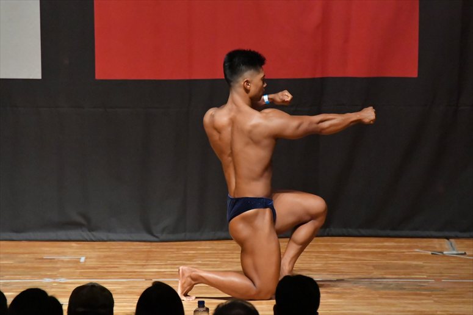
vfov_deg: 4.0
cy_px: 158
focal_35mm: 345
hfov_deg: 6.0
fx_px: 4531
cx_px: 236
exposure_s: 1/400
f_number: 5.6
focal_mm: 230
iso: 12800
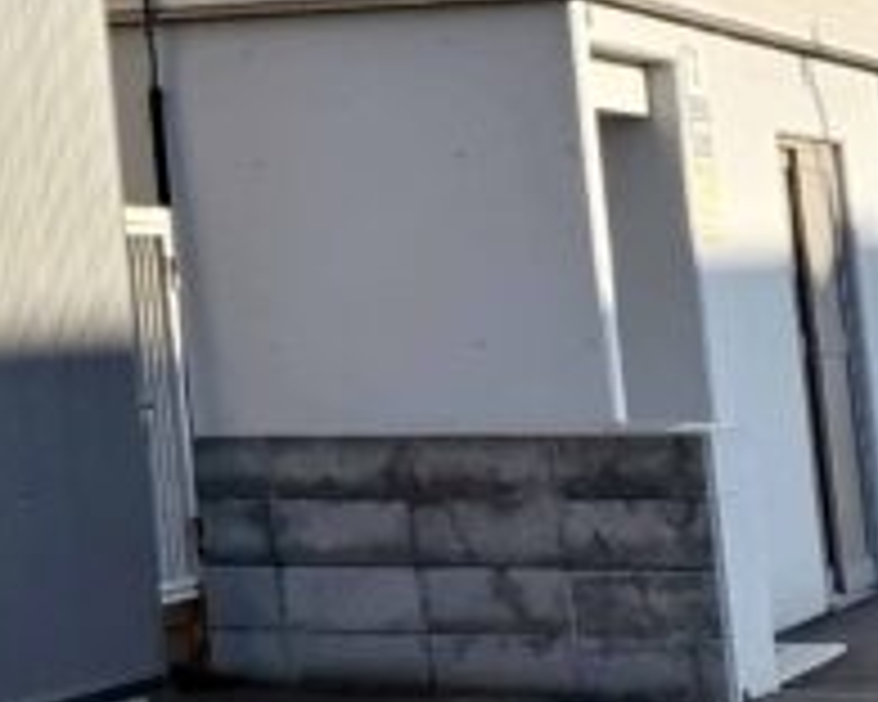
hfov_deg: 9.5
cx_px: -1603
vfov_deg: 9.1
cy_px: -274
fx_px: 4340
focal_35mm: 167
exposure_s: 1/354
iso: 50
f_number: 1.79
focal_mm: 4.8
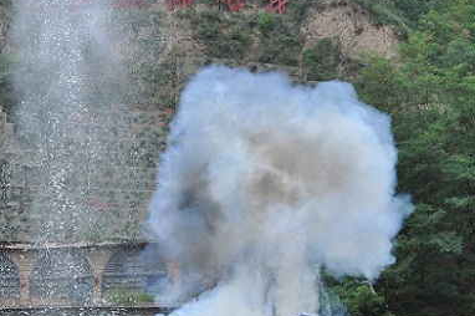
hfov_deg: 18.2
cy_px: 154
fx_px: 1476
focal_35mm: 112
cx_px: 343
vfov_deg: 12.2
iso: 200
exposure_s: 1/640
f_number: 4.5
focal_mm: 42
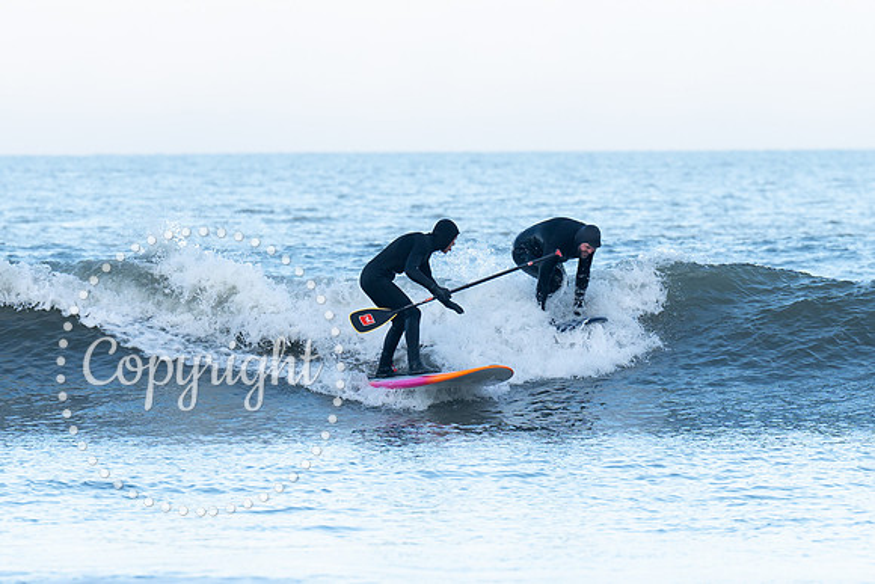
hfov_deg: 4.8
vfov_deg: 3.2
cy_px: 278
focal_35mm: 432
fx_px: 10499
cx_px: 544
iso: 250
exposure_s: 1/1000
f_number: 4
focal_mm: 200
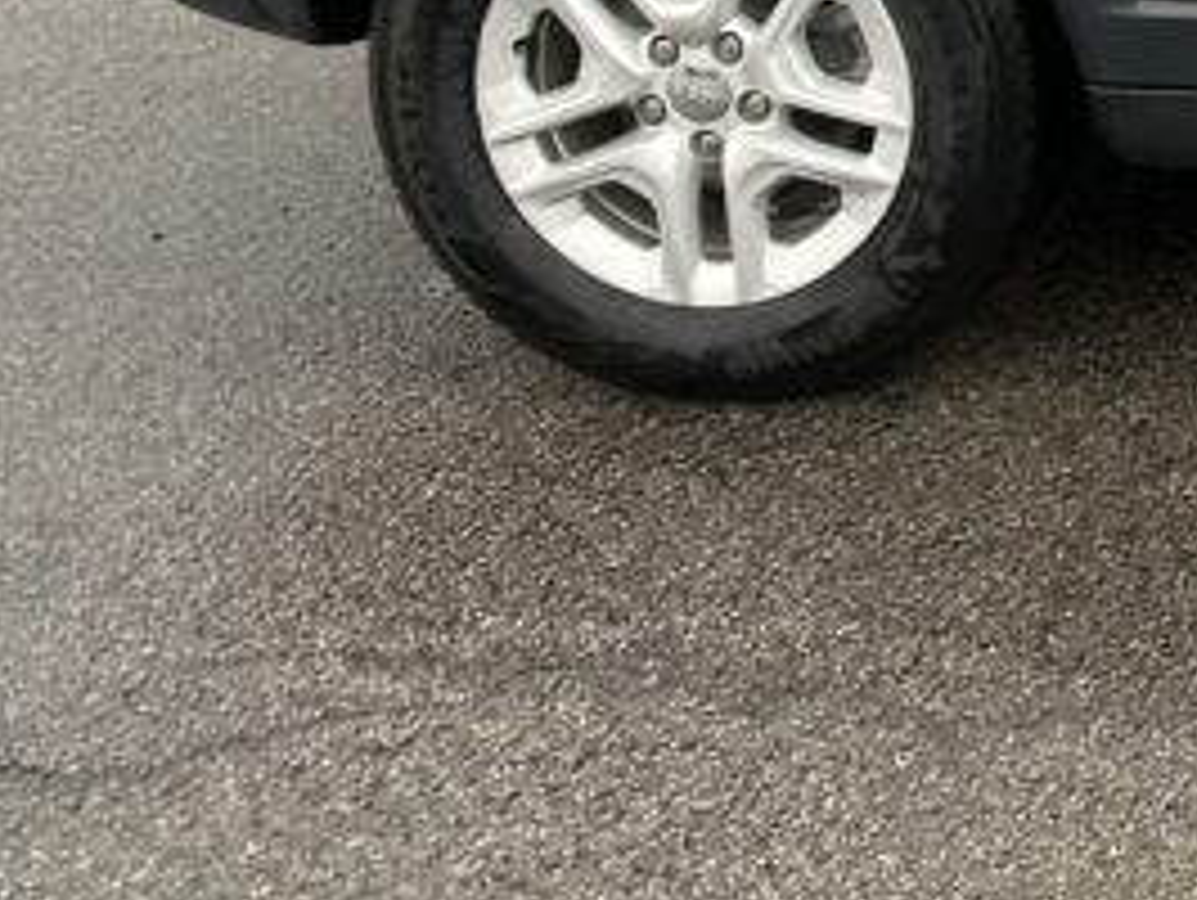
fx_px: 3461
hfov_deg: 17.1
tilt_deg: -6.7
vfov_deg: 13.4
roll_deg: -0.4
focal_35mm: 100
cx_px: 1971
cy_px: -670
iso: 50
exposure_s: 1/974
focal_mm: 5.7
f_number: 1.5
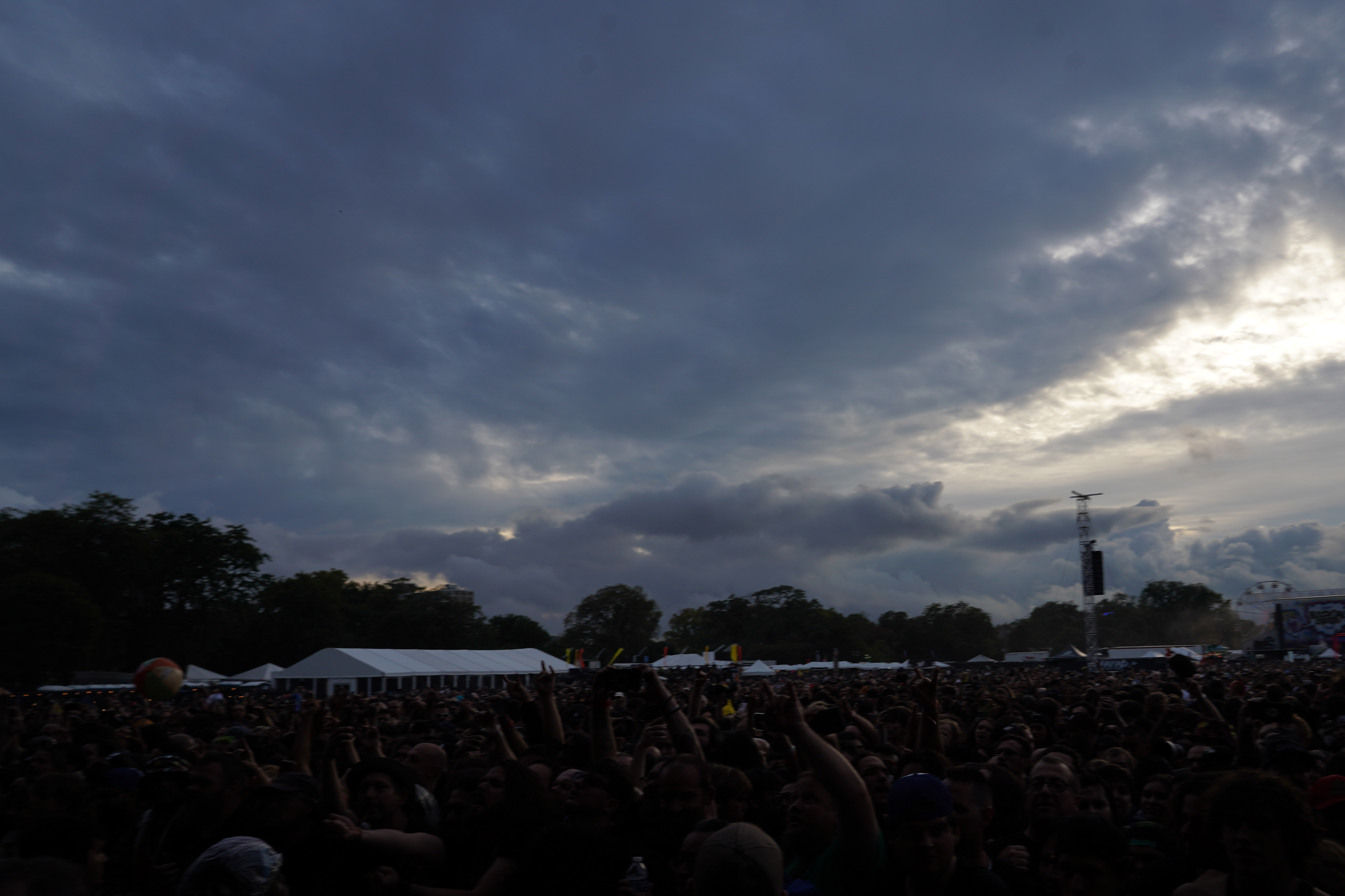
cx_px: 786
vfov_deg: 44.8
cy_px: 531
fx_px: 1083
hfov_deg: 63.3
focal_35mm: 29
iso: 100
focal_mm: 24
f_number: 8
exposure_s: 1/200
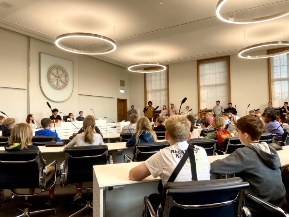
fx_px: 217
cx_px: 144
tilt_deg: +1.3
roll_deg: +1.7
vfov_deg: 53.1
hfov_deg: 67.3
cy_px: 108
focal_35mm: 26
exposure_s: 1/122
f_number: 1.8
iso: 50
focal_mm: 4.25
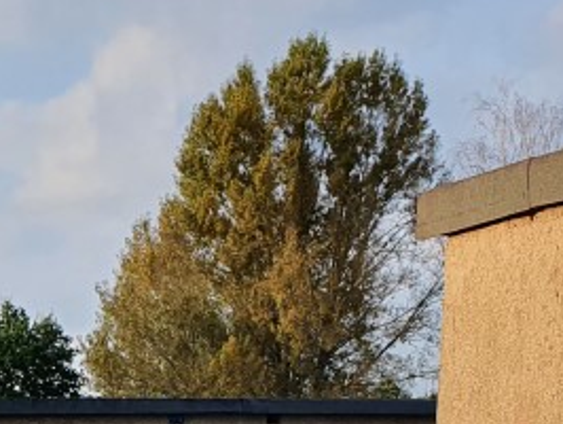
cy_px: 706
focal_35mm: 100
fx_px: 1628
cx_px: -273
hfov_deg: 17.7
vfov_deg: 13.6
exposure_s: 1/481
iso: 50
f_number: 2.4
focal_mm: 4.32
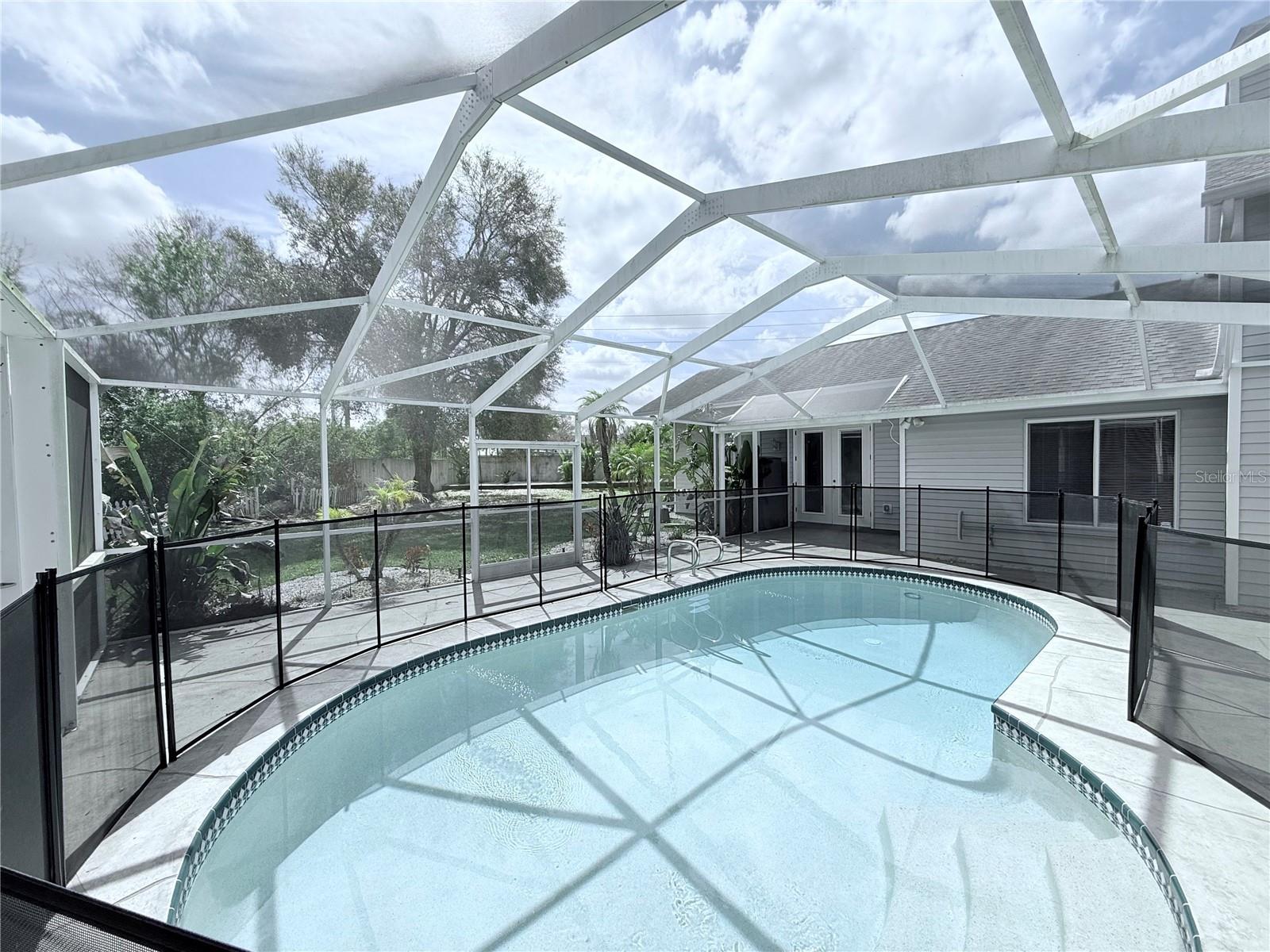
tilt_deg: -0.4
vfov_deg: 85.7
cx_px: 635
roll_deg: +0.7
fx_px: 514
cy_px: 476
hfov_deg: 102.1
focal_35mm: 14
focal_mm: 2.22
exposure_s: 1/1497
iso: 50
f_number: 2.2
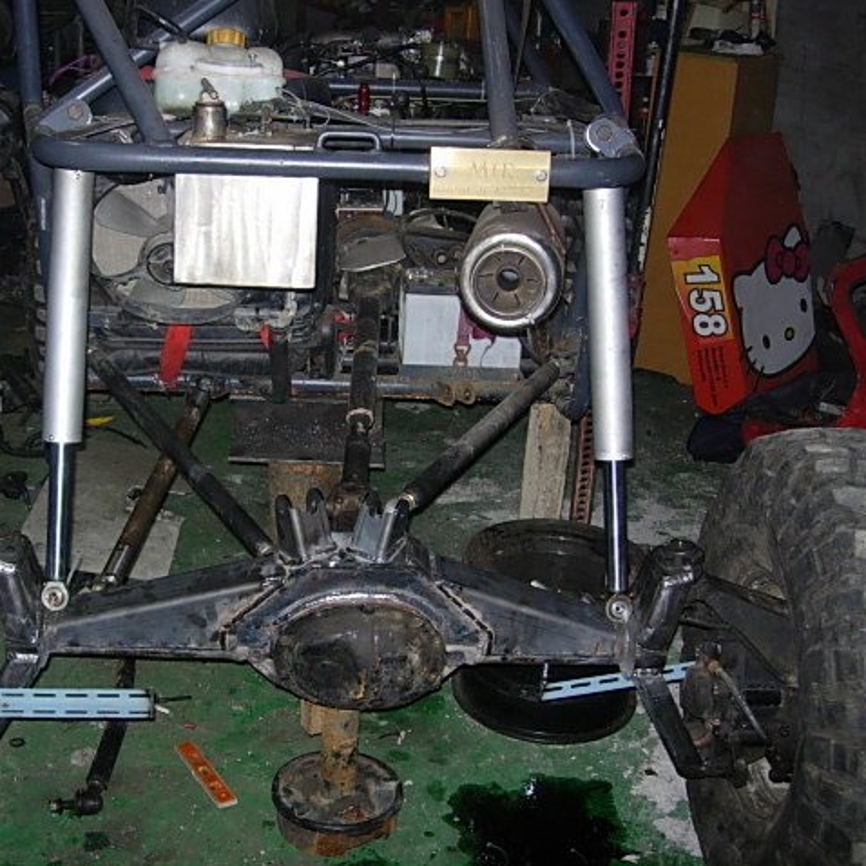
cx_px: 315
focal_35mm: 45
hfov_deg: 37.3
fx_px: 1274
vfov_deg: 37.6
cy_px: 433
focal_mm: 7.8
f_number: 2.8
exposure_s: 1/64
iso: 79
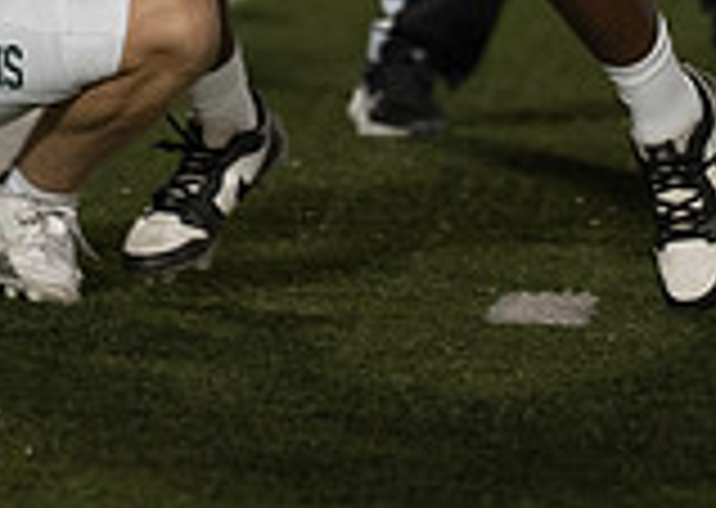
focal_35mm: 818
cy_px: -423
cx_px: 127
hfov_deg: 2.5
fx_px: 16606
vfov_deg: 1.8
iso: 1000
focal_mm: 200
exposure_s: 1/1000
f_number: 2.8
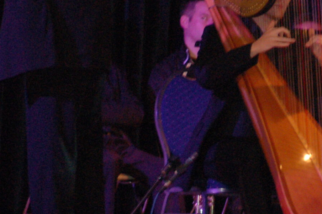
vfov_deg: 2.9
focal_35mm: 475
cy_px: -25
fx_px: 4245
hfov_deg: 4.3
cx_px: 360
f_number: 4.2
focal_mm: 112
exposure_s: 1/60
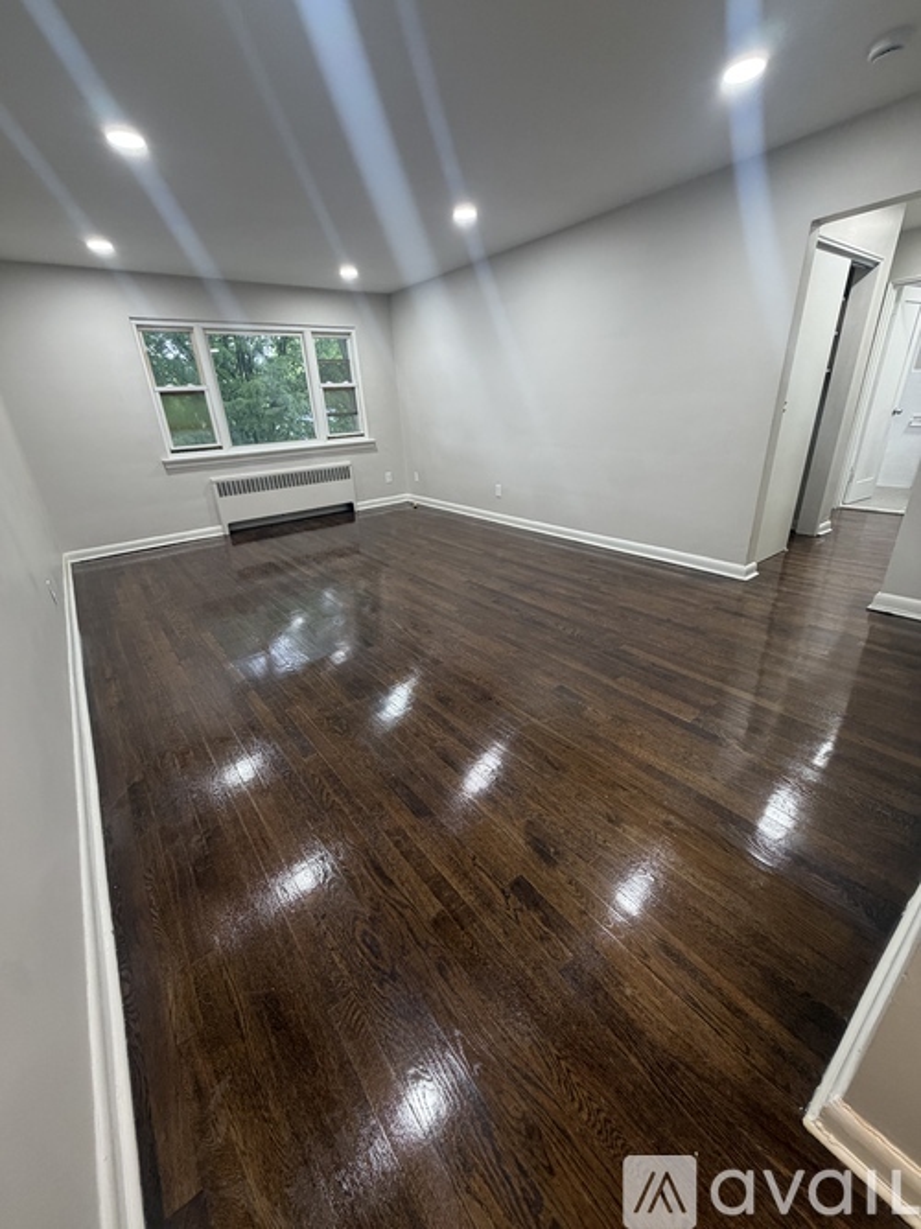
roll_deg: +2.9
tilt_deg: -23.0
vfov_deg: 102.1
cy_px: 614
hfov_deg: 85.7
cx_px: 460
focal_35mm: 14
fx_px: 497
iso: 250
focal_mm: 2.22
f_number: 2.2
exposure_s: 1/60
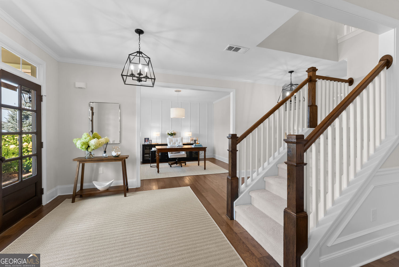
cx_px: 200
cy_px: 134
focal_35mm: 14
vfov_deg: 81.3
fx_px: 155
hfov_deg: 104.2
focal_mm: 14
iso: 800
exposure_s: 1/15
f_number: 7.1
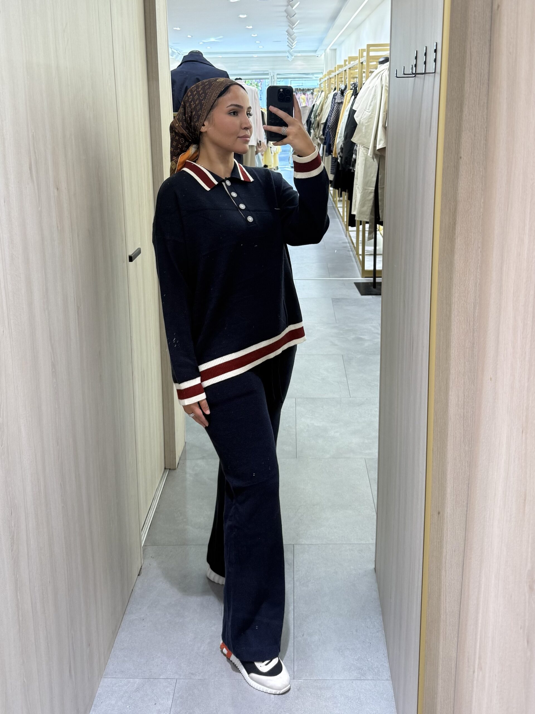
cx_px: 268
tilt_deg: -12.2
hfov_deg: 56.8
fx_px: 495
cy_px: 357
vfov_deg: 71.6
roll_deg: -0.7
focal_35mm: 24
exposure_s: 1/100
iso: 100
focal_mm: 6.76
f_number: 1.78
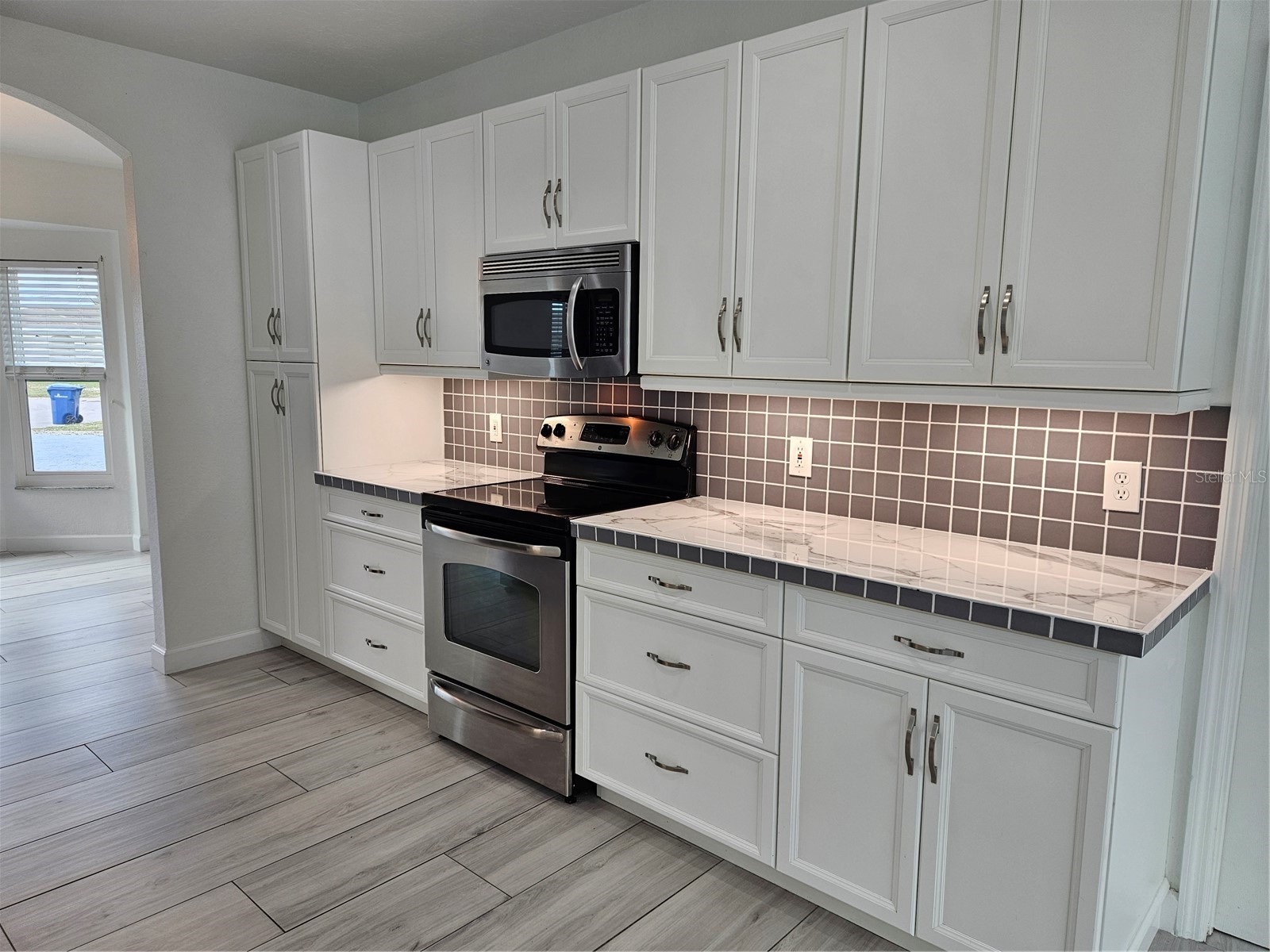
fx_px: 844
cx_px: 635
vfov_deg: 58.9
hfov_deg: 73.9
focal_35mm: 23
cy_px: 476
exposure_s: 1/120
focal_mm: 5.4
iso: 64
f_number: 1.8
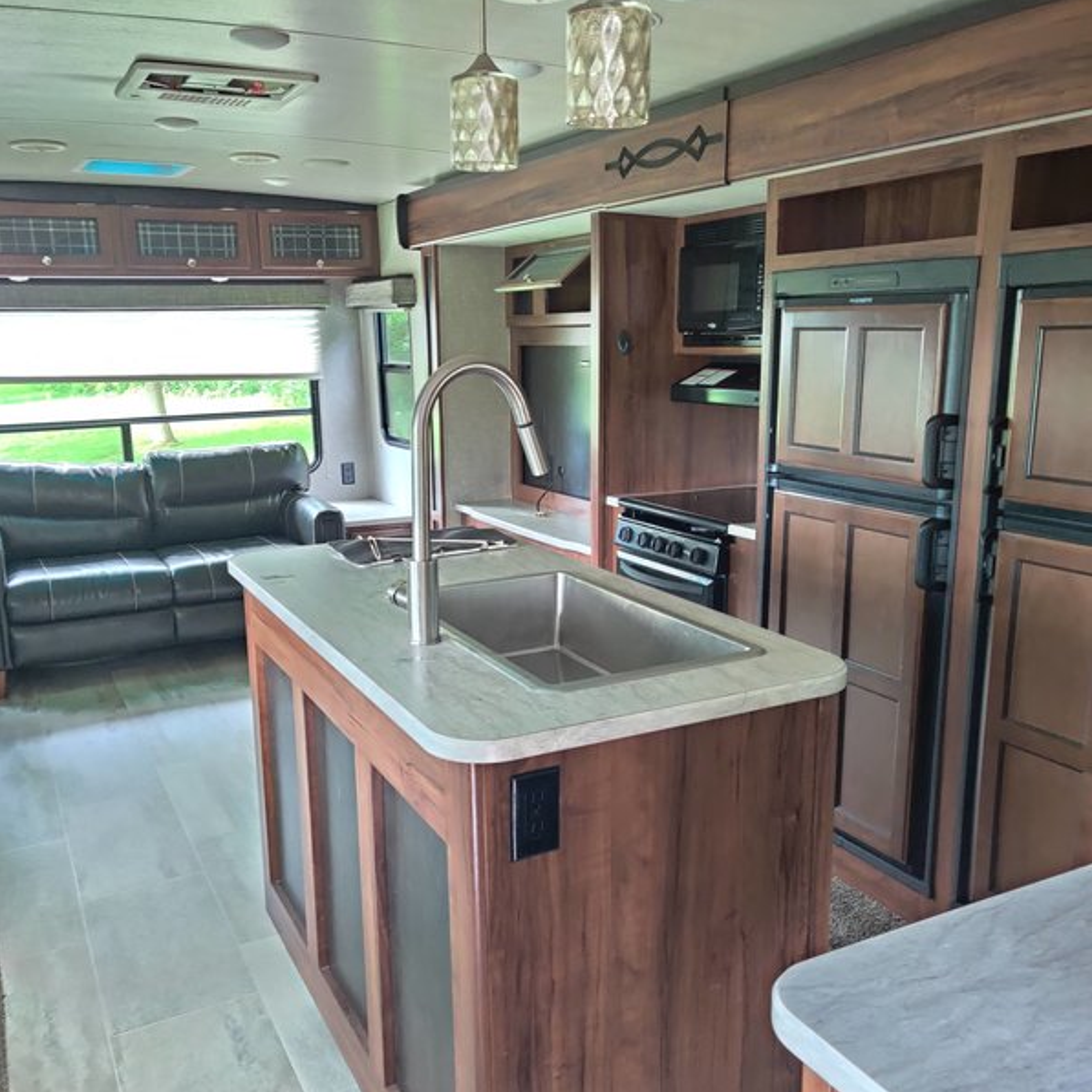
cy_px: 569
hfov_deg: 51.1
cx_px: 545
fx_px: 1142
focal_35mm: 32
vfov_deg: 51.1
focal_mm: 4.75
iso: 3200
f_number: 1.65
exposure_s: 1/14
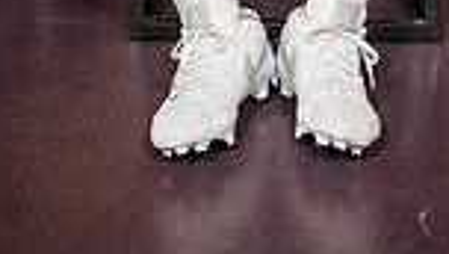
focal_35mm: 161
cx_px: 266
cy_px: -375
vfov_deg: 7.1
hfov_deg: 13.3
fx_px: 1920
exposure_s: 1/250
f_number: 7.1
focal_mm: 52
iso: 800
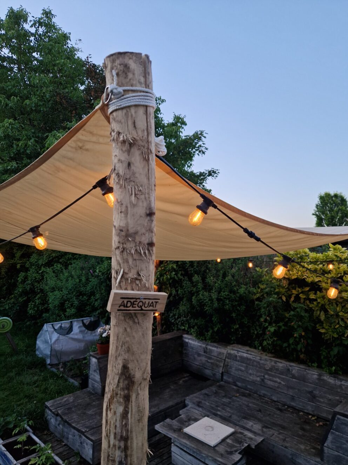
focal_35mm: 23
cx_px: 174
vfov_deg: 74.0
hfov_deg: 58.8
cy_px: 232
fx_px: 309
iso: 64
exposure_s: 1/100
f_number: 1.8
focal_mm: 5.4
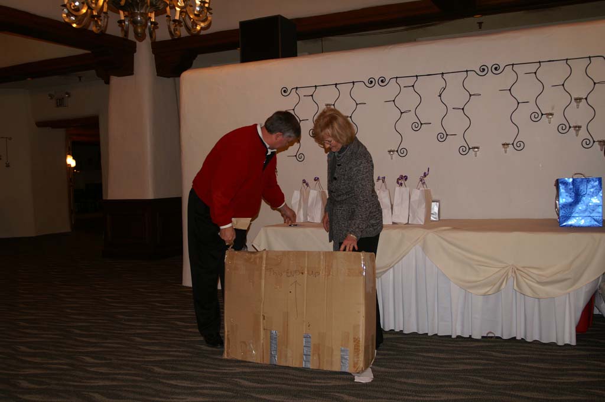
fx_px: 554
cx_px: 302
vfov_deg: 39.9
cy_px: 201
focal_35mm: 33
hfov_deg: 57.3
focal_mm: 22
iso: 200
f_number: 3.5
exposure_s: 1/60
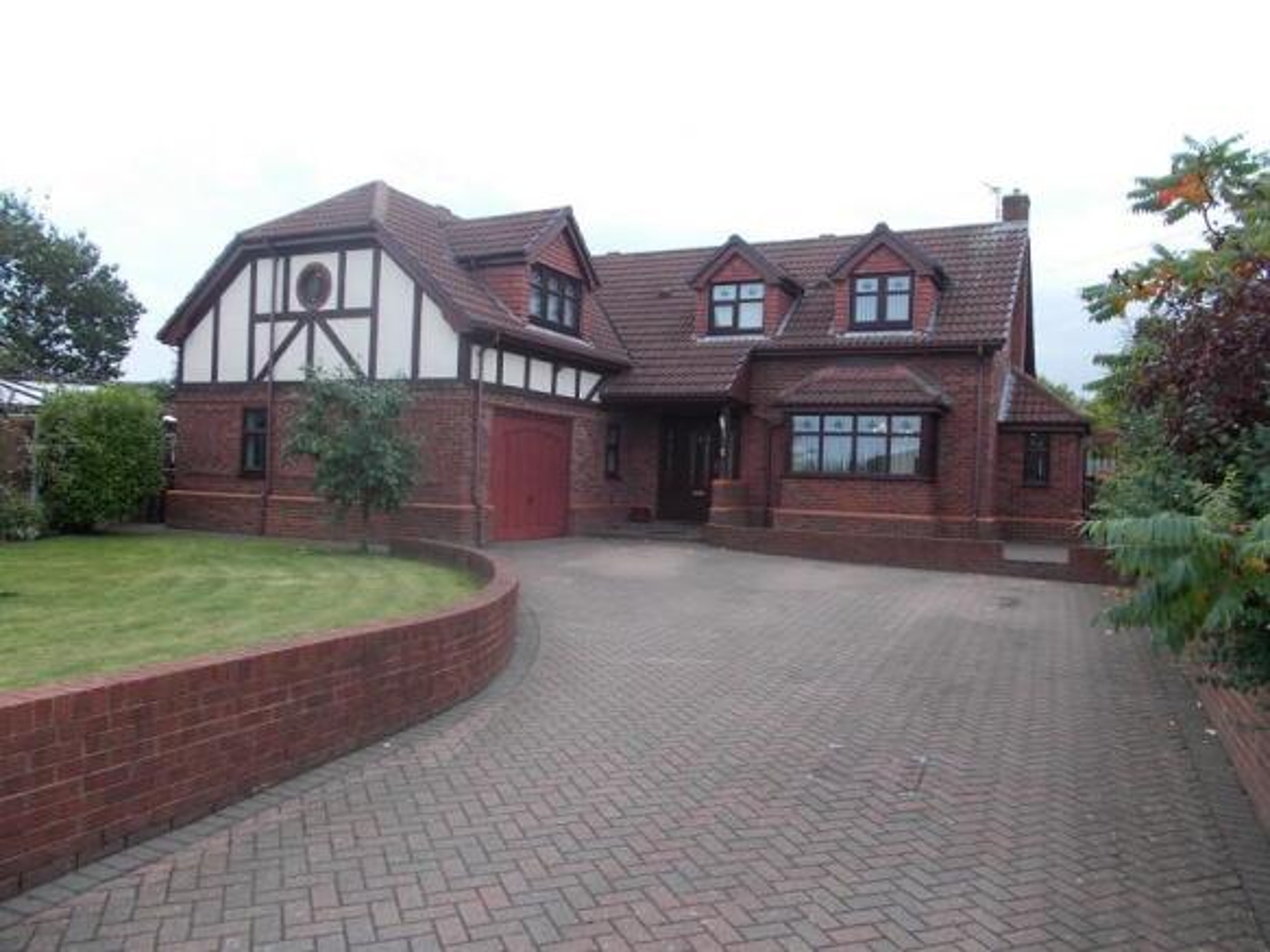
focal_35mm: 26
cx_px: 635
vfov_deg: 53.0
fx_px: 954
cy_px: 476
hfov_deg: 67.3
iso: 80
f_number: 3.2
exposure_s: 1/320
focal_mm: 4.6
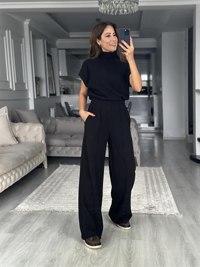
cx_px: 100
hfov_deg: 30.3
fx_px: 369
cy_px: 134
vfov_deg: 39.6
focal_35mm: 48
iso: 250
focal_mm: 6.86
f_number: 1.78
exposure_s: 1/60
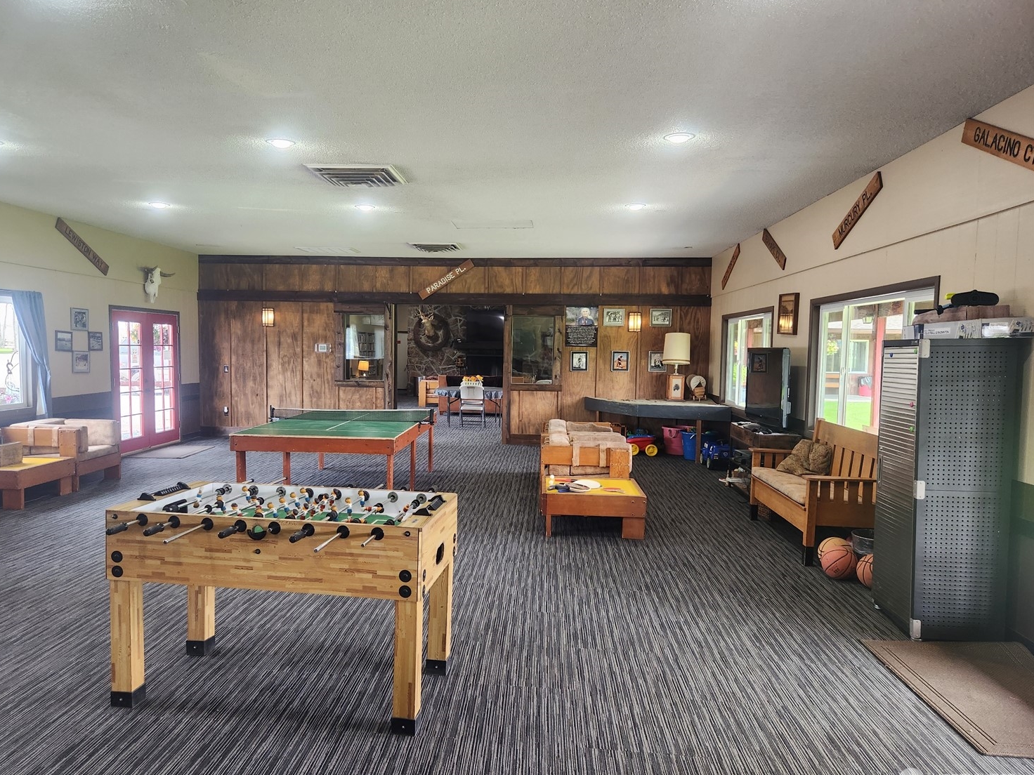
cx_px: 473
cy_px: 394
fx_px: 747
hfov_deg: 69.3
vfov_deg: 54.9
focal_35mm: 25
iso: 200
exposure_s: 1/120
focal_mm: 5.4
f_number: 1.8
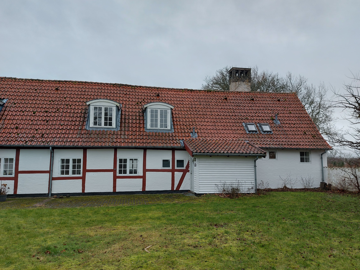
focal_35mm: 24
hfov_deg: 71.6
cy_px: 135
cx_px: 180
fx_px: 250
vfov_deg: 56.8
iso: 32
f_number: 1.8
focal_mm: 5.23
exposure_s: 1/124
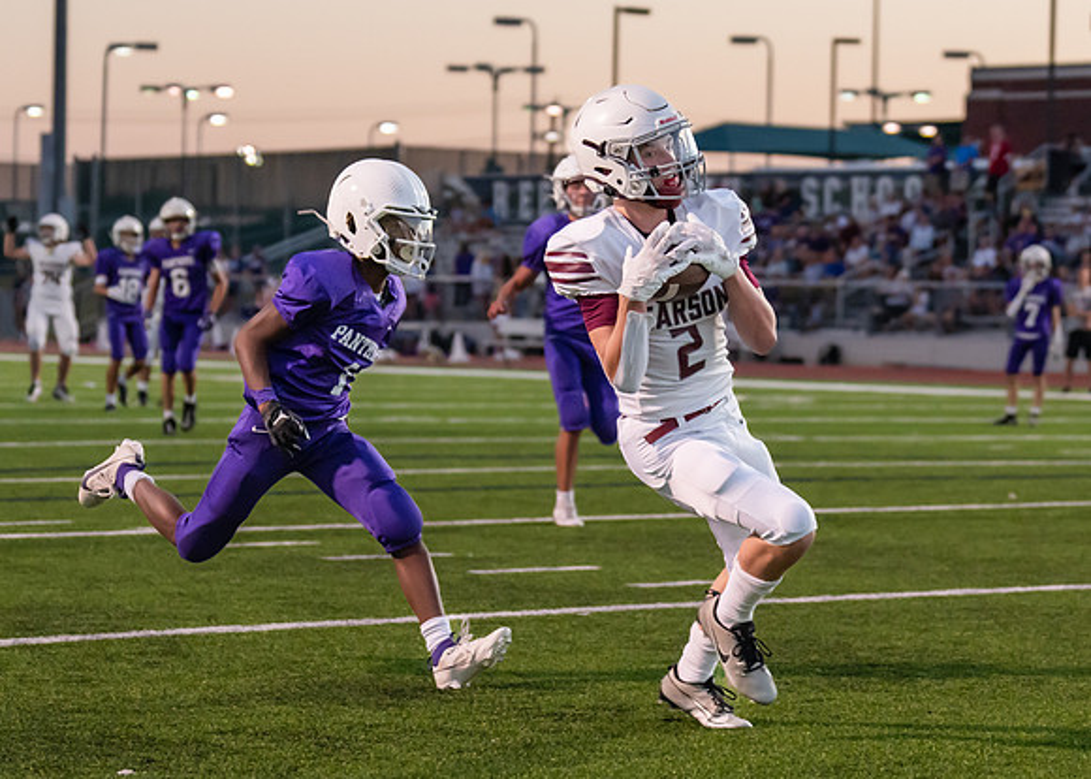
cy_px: 429
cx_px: 649
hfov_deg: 14.8
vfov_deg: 10.6
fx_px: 4191
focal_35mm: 135
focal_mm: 70
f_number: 2.8
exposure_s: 1/1250
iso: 2000
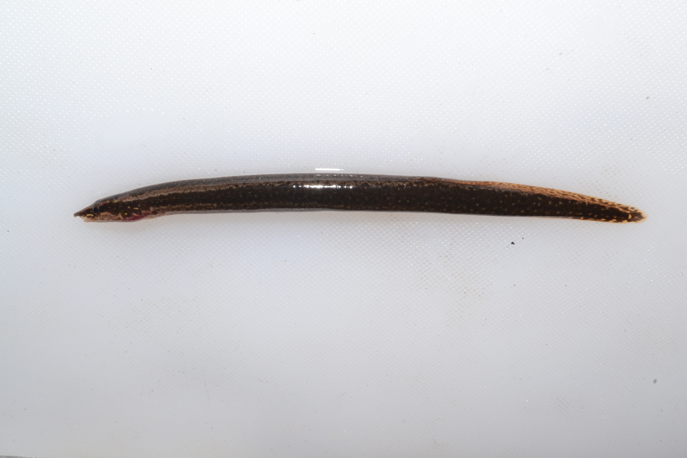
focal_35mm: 51
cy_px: 229
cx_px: 344
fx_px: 973
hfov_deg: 38.9
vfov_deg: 26.5
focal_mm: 34
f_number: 22
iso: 400
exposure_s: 1/125
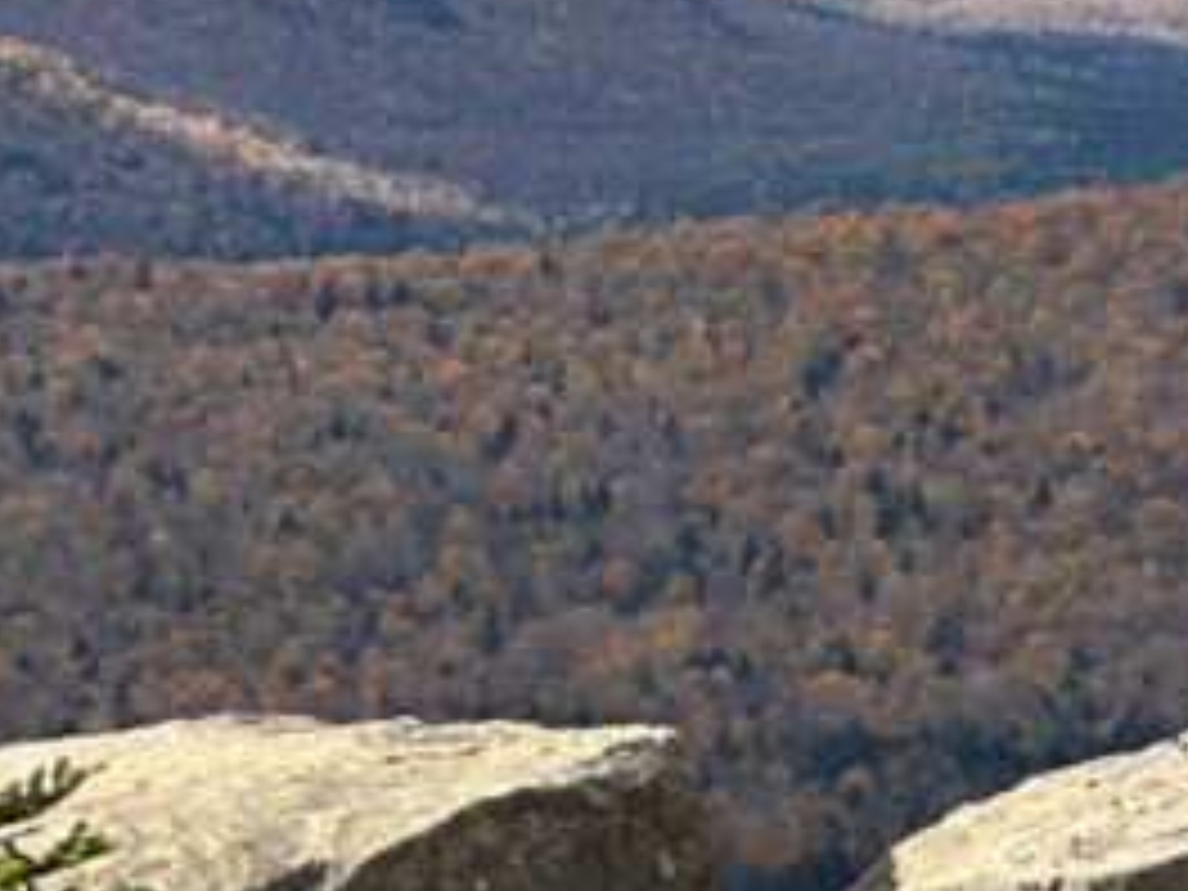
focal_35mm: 299
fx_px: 10261
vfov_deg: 5.0
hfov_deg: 6.6
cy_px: 648
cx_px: 747
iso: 32
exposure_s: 1/384
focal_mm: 9
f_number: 2.8
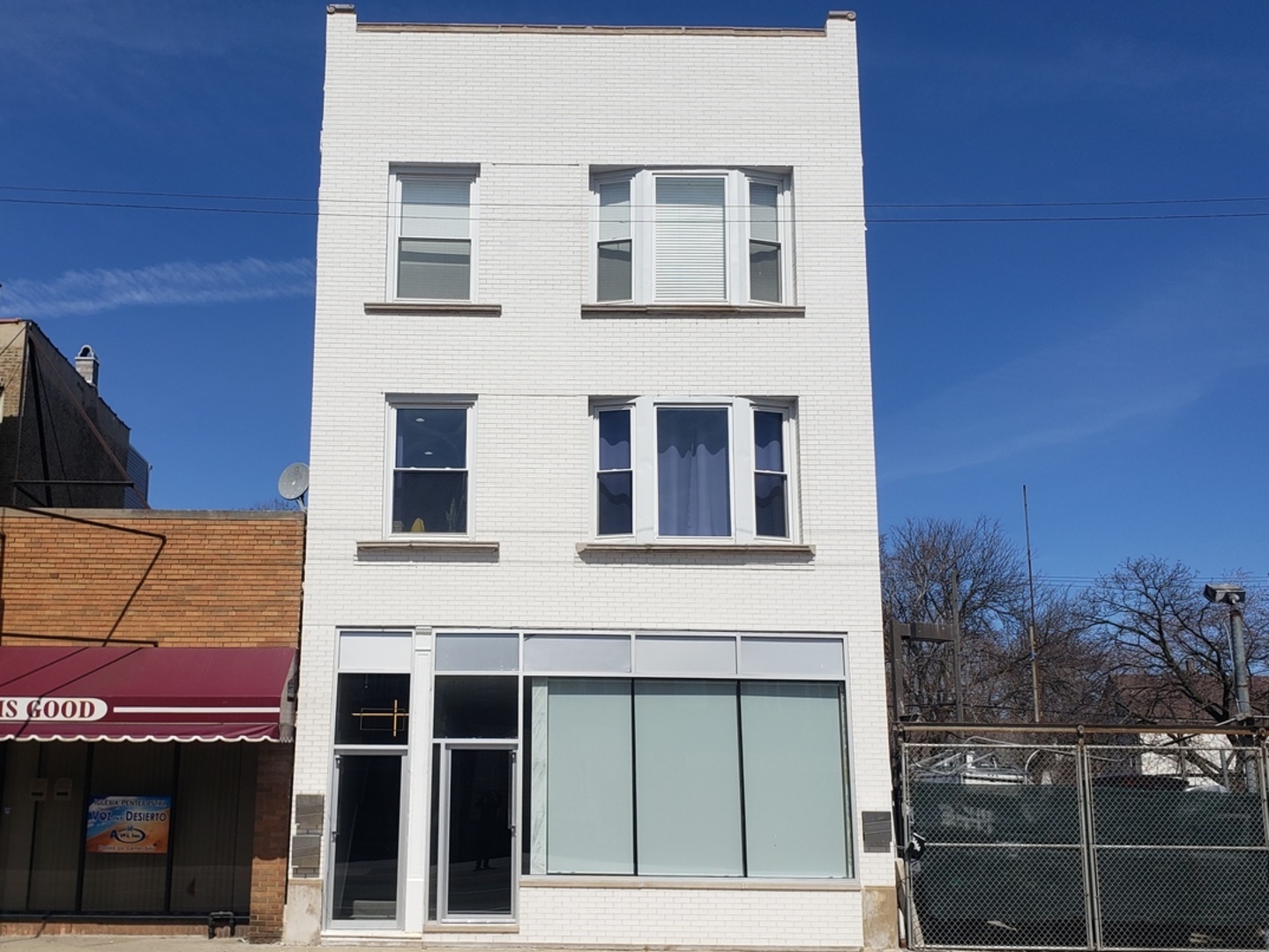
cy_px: 476
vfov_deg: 53.1
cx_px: 634
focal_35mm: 26
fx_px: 953
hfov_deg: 67.3
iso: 50
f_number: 2.4
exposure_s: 1/3110
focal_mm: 4.3
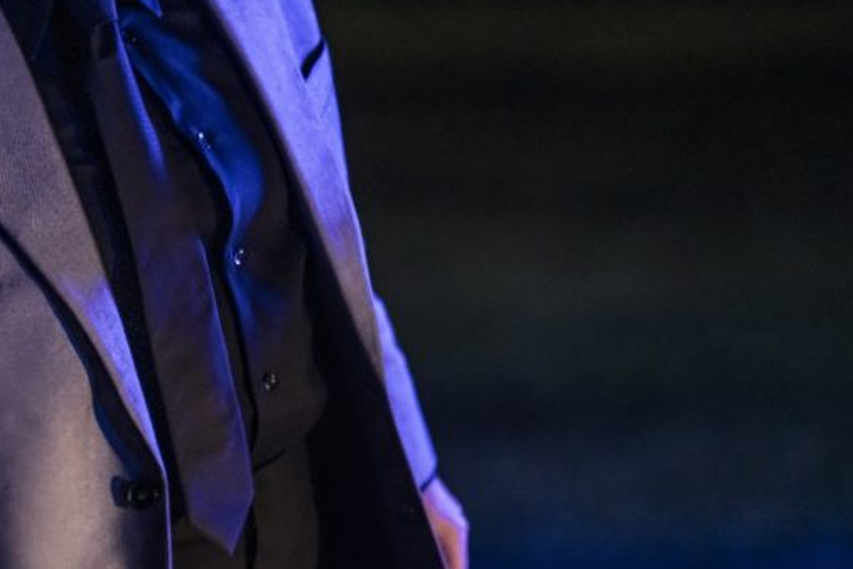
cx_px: 187
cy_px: 85
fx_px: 6472
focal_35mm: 273
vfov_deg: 5.0
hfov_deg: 7.5
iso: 6400
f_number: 2.8
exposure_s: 1/200
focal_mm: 135
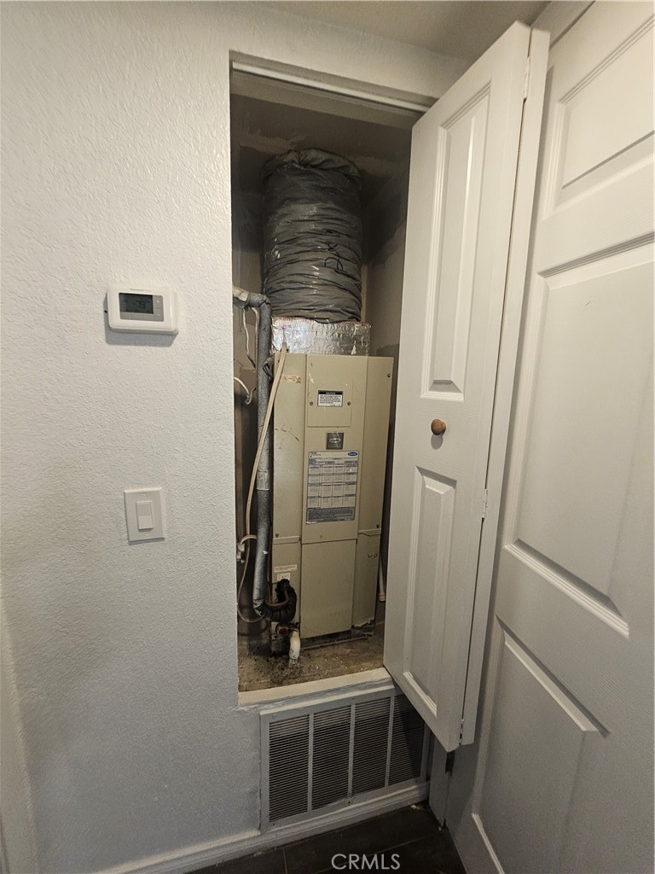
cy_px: 437
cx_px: 328
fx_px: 328
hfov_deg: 89.9
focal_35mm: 13
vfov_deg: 106.2
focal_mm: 2.2
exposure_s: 1/60
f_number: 2.2
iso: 250
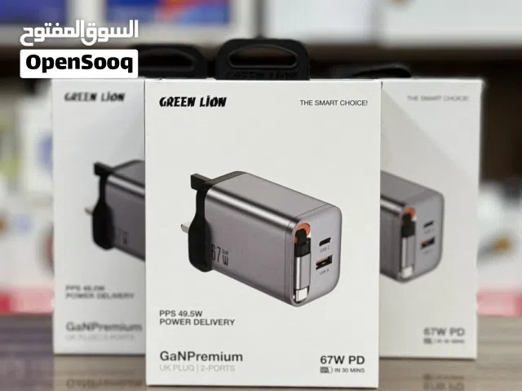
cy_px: 196
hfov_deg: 39.7
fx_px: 724
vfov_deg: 30.3
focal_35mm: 48
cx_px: 261
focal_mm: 6.76
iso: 64
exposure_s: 1/100
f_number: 1.78
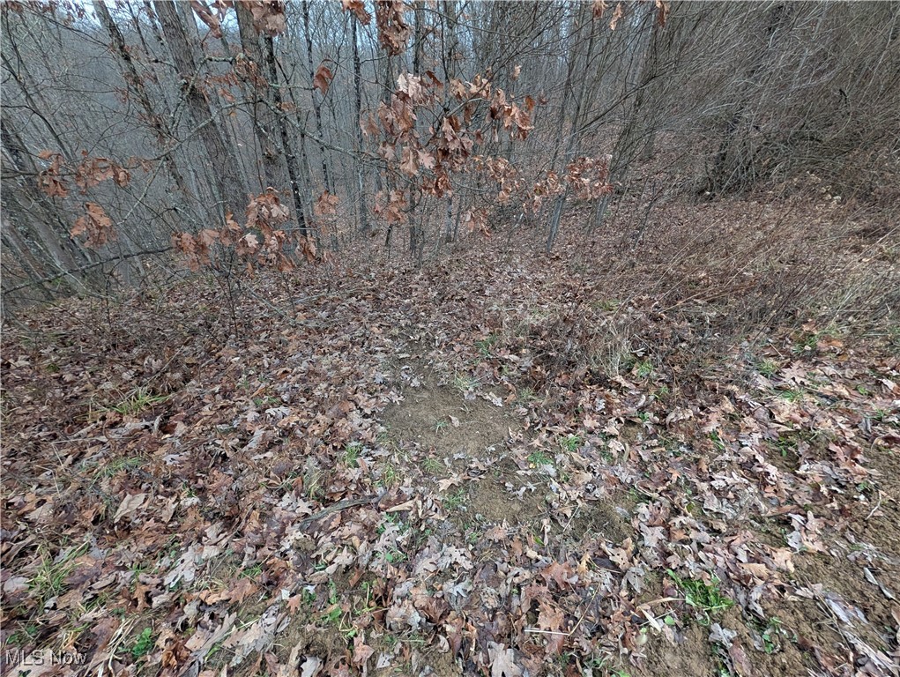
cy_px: 338
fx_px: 312
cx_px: 450
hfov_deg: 110.5
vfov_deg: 94.6
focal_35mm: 12
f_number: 1.7
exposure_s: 1/147
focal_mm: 2.02
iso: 252
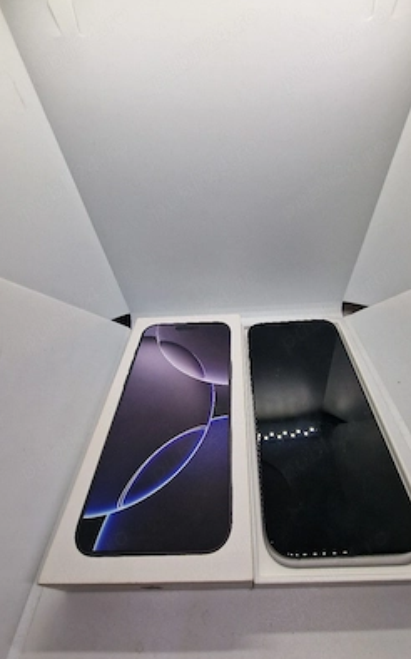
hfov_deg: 78.1
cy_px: 330
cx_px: 237
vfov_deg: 105.3
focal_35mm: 14
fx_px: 251
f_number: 2.2
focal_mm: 2.2
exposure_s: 1/213
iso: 50
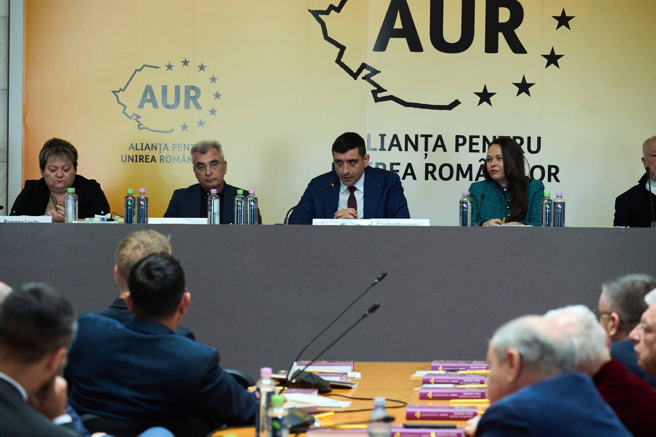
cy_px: 218
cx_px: 328
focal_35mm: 150
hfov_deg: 13.7
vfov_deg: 9.1
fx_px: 2733
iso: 5000
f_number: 6.3
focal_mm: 150
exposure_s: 1/200
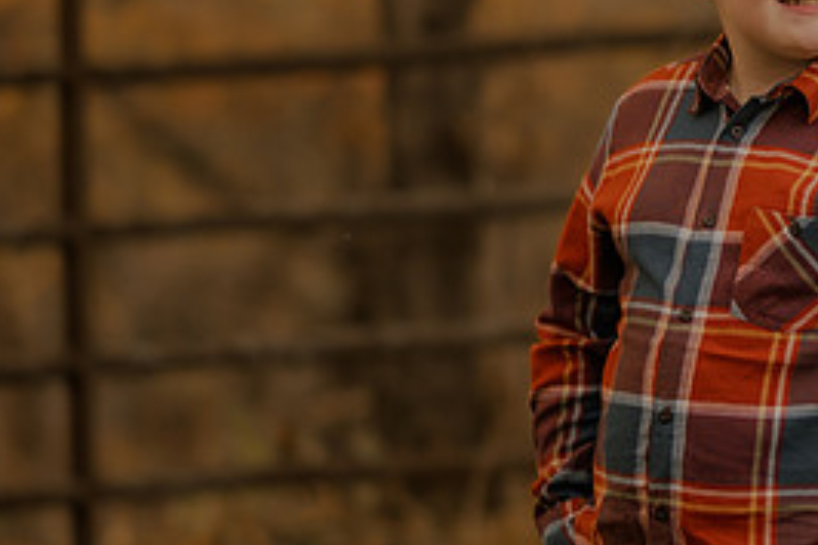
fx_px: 6290
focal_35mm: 277
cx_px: 800
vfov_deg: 5.0
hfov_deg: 7.4
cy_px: 234
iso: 200
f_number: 1.4
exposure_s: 1/400
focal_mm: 85
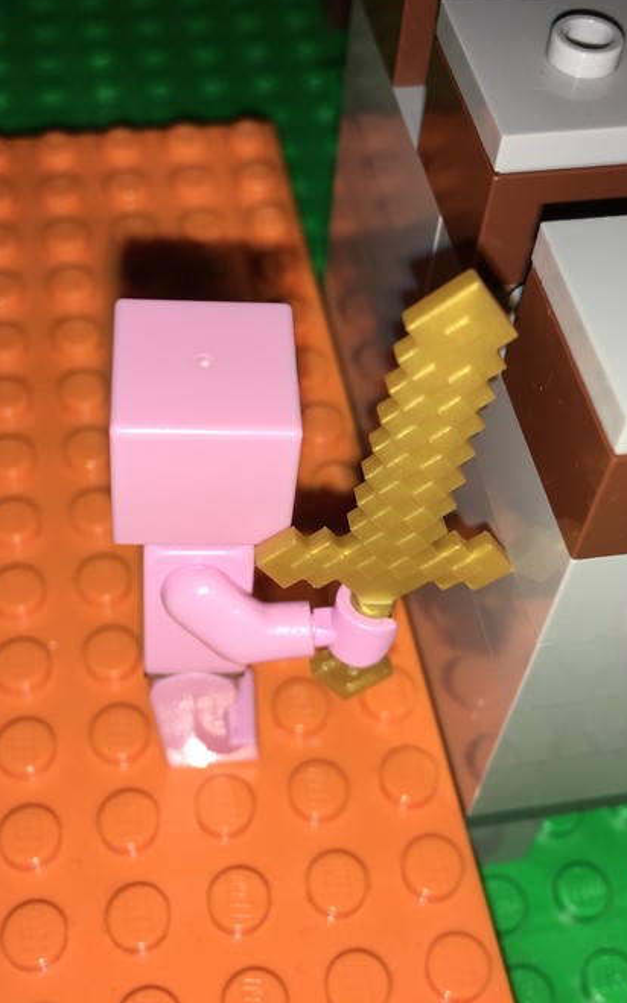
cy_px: 494
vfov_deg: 47.2
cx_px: 306
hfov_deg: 30.5
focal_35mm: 42
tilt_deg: -53.9
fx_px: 1148
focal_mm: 4.15
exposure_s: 1/285
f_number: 2.2
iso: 25
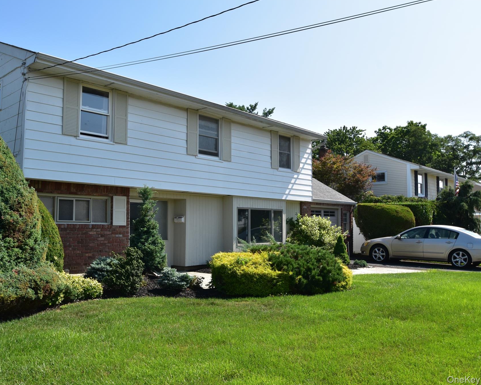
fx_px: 464
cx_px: 212
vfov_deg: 45.1
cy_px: 191
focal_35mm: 33
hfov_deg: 54.7
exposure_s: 1/400
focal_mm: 19
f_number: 11
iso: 400
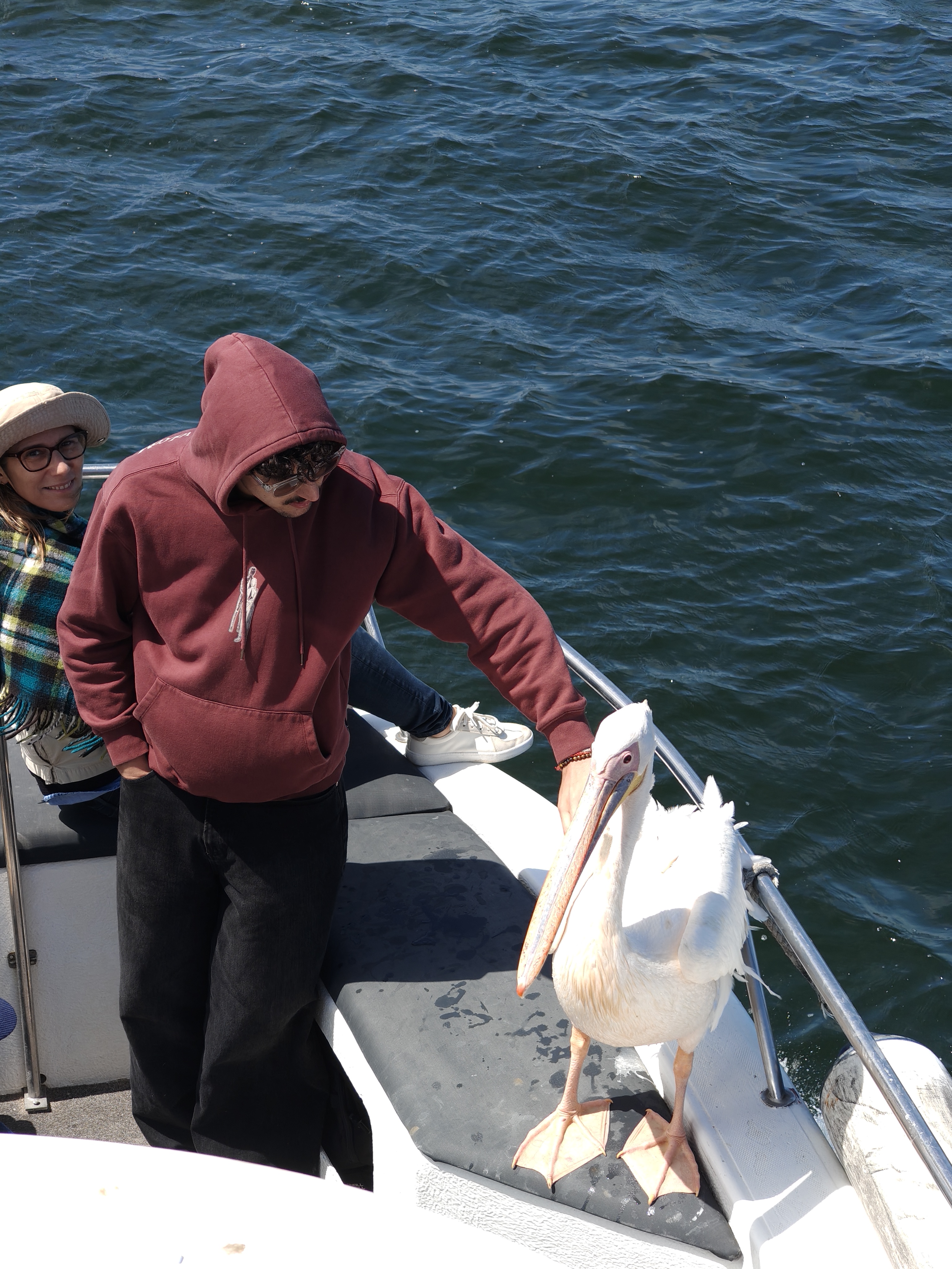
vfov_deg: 27.8
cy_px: 634
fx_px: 2567
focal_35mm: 70
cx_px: 476
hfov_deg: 21.0
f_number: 2.55
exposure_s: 1/1221
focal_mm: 13.3
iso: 71
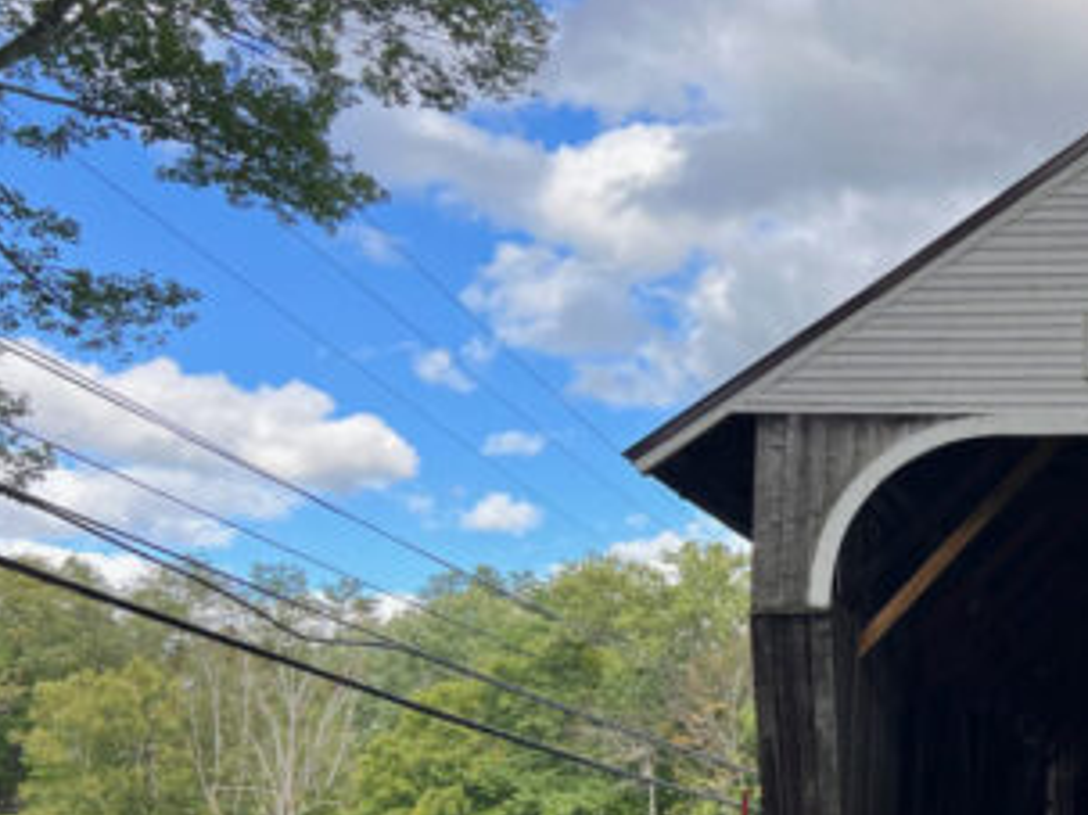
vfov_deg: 26.0
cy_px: 657
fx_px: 1728
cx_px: 1110
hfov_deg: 32.0
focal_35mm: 55
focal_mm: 5.7
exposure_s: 1/797
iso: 50
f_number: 1.5
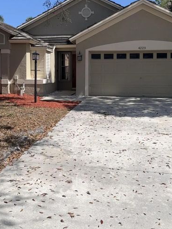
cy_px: 81
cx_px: 86
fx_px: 278
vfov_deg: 44.3
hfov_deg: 34.4
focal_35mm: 42
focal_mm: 6.76
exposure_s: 1/8130
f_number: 1.78
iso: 80
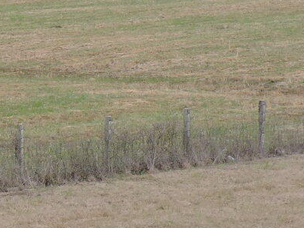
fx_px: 2661
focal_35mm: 303
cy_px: 108
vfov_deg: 4.9
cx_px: -275
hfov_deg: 6.4
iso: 100
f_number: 3.9
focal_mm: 13.4
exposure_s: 1/320
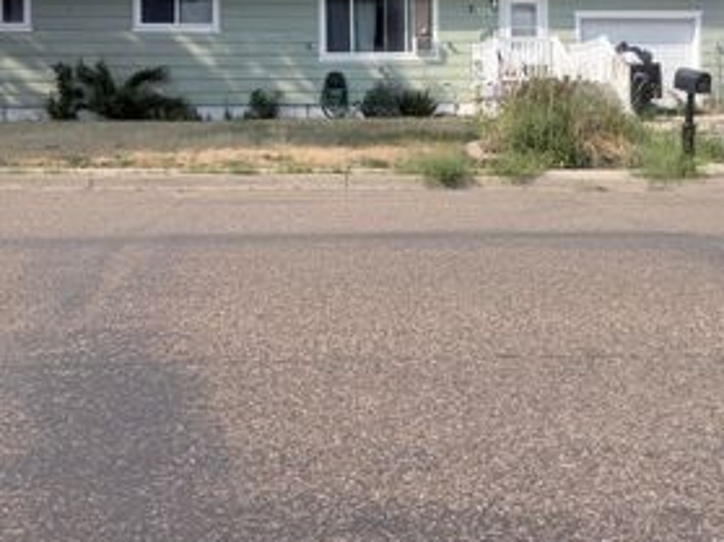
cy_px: 113
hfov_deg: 43.7
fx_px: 899
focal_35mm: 43
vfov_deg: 32.7
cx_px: 420
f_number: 1.78
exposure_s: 1/4405
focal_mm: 6.76
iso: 80
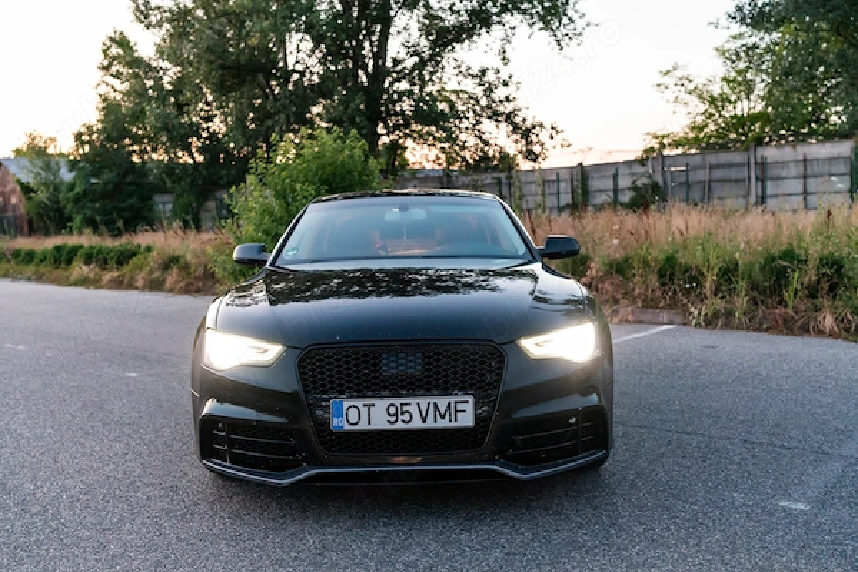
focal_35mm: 35
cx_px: 429
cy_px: 286
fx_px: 834
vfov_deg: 37.9
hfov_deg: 54.4
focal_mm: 35
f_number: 3.2
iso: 4000
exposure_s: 1/100
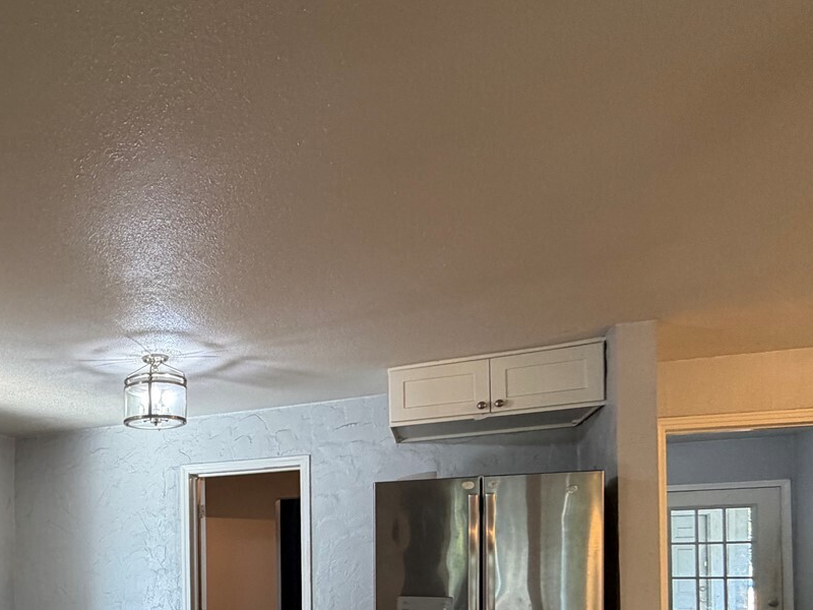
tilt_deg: +0.8
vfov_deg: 44.7
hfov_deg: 56.8
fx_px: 658
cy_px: 562
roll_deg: +0.3
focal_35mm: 28
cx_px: 118
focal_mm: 2.22
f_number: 2.2
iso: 200
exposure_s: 1/60
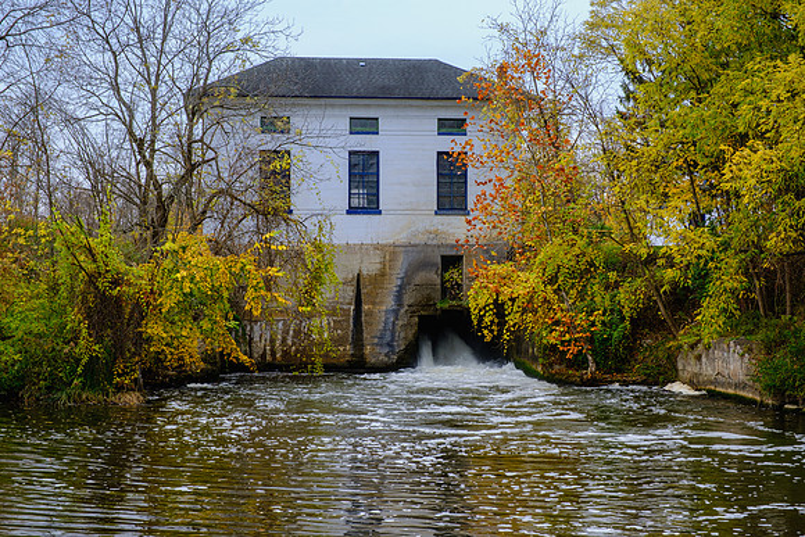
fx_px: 1700
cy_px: 268
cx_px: 402
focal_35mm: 76
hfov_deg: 26.6
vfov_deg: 18.0
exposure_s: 1/15
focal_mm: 50.5
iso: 80
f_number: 18
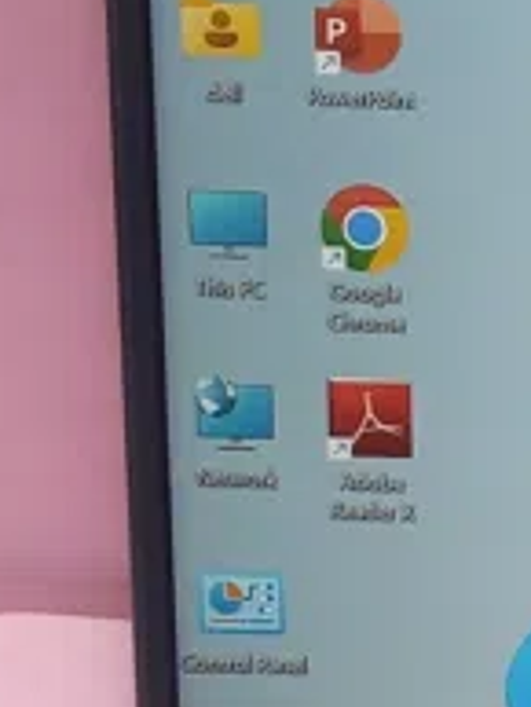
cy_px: 877
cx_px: 1307
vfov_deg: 10.5
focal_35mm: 184
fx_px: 3759
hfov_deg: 7.5
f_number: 1.8
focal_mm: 5.55
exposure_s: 1/50
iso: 134
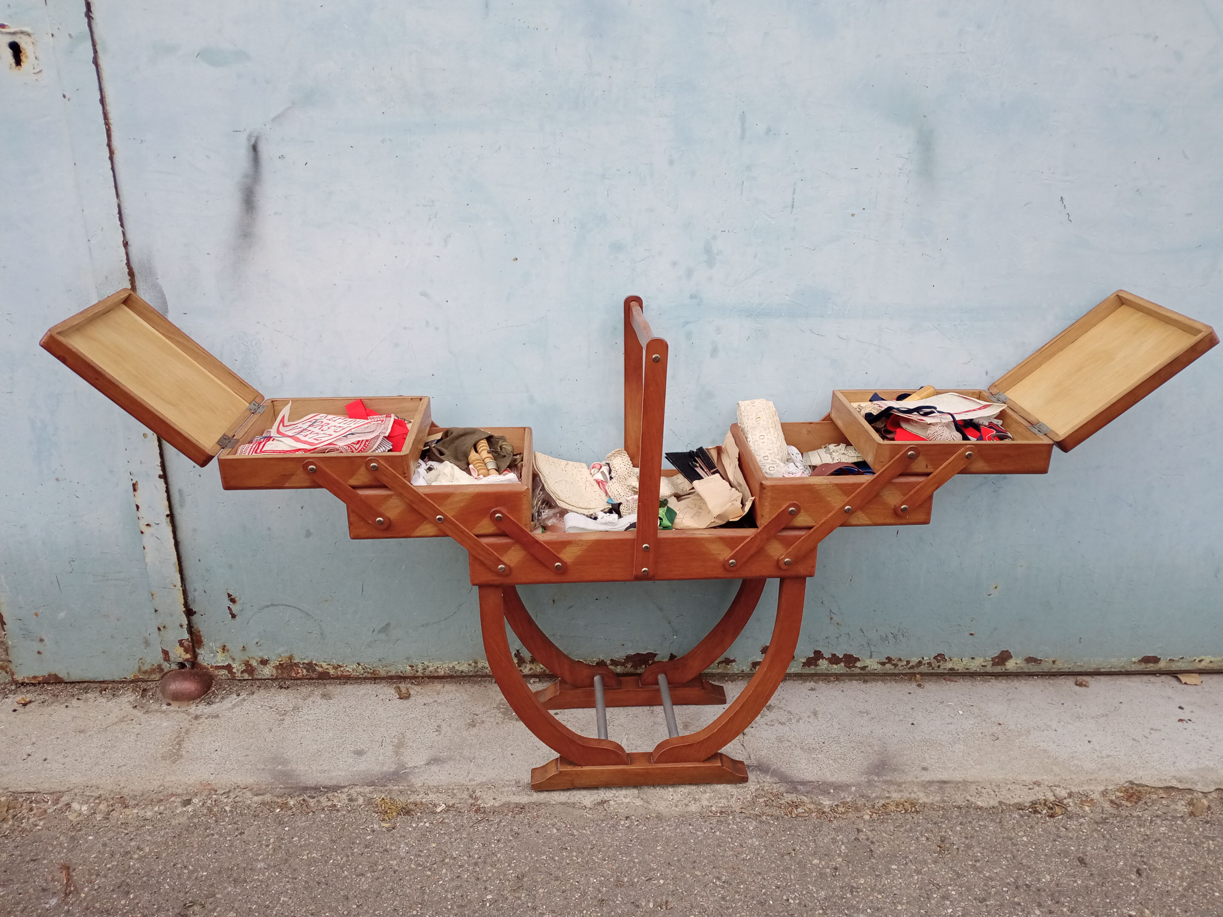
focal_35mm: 28
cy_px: 458
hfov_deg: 63.4
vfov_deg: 49.7
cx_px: 612
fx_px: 989
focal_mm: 4.05
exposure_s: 1/128
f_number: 1.8
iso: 111
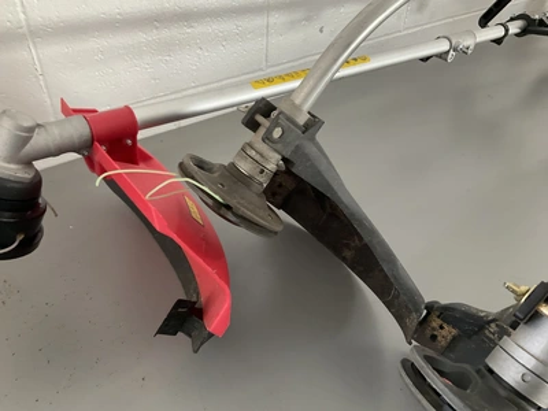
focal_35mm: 29
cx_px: 274
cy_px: 206
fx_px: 459
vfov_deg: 48.2
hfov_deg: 61.7
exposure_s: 1/60
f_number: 1.8
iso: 160
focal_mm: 3
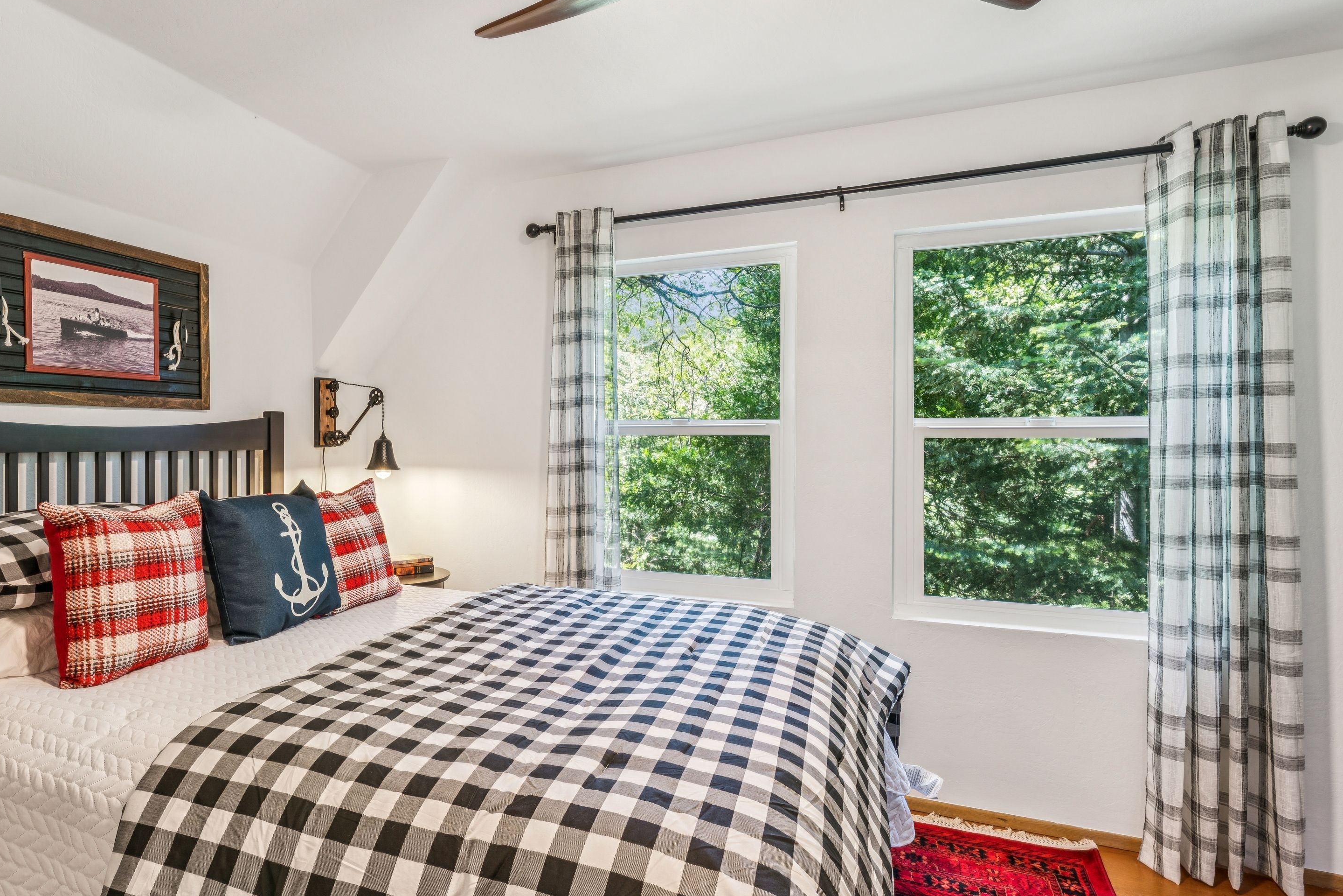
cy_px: 449
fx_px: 769
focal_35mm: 21
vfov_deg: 60.4
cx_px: 512
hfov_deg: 80.9
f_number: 13
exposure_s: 1
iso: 100
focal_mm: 16.5
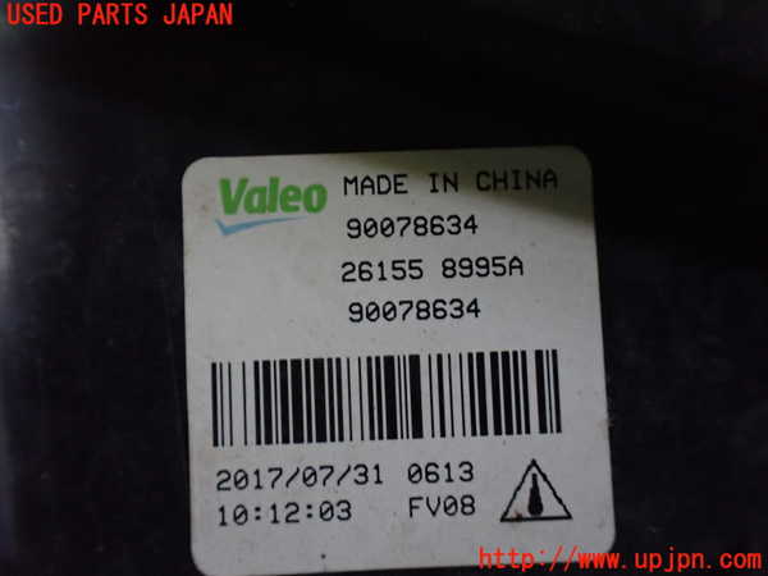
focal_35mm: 30
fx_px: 666
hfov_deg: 60.0
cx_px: 384
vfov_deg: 46.8
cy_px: 288
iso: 1000
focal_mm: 5.4
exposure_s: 1/30
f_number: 2.3
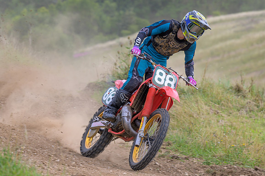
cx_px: 161
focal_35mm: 219
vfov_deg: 6.3
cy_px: 83
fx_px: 1614
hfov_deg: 9.4
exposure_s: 1/400
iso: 64
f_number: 4
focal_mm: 120
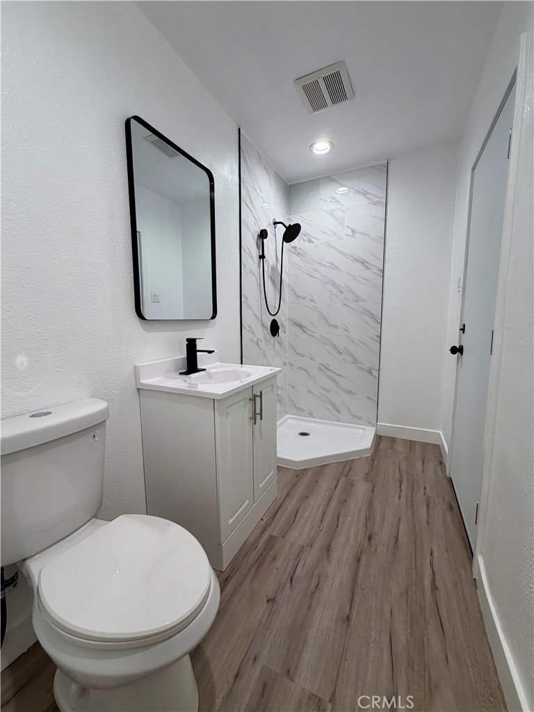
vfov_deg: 102.1
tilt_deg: -6.6
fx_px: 288
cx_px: 267
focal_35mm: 14
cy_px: 356
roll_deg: +0.4
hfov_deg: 85.7
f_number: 2.2
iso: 200
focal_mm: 2.22
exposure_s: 1/120
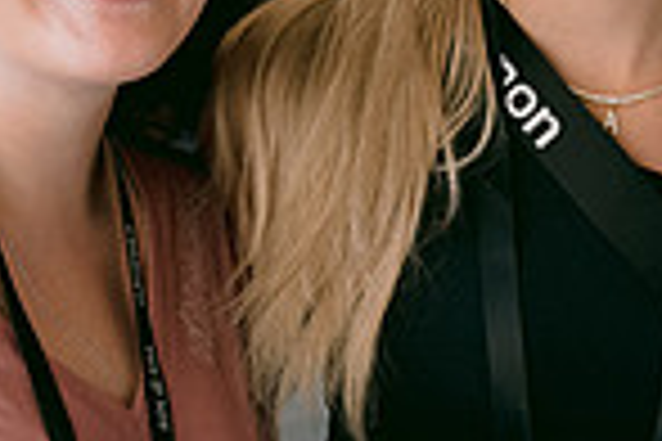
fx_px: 2740
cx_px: 688
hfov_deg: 13.6
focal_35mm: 149
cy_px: 200
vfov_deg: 9.2
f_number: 3.5
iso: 800
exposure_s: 1/400
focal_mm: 35
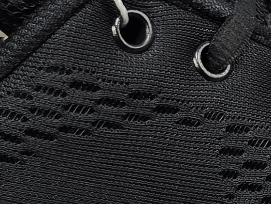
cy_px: 162
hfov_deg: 11.9
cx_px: 286
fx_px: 1284
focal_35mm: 164
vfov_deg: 9.0
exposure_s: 1/100
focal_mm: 6.3
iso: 160
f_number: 1.7
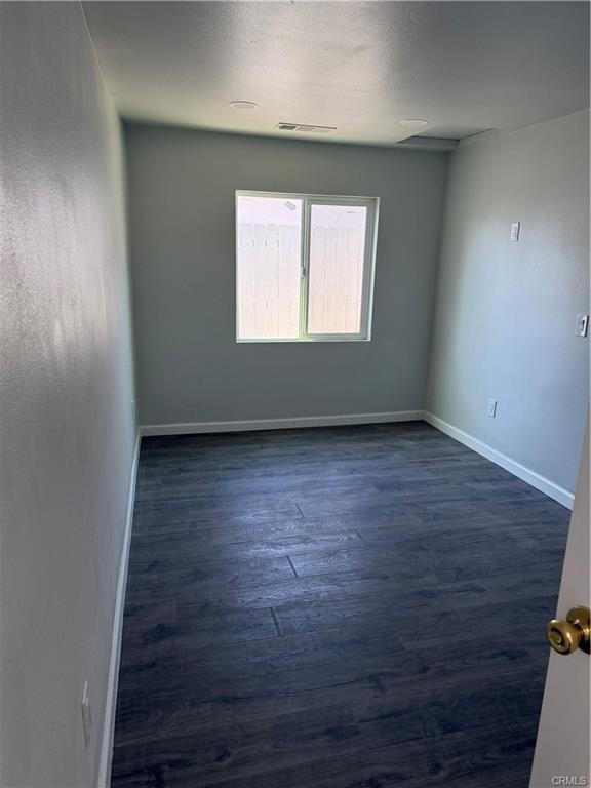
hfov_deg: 56.8
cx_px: 296
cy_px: 394
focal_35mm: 24
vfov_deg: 71.6
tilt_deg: -14.5
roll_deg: -0.7
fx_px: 546
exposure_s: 1/165
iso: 200
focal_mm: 6.76
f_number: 1.78
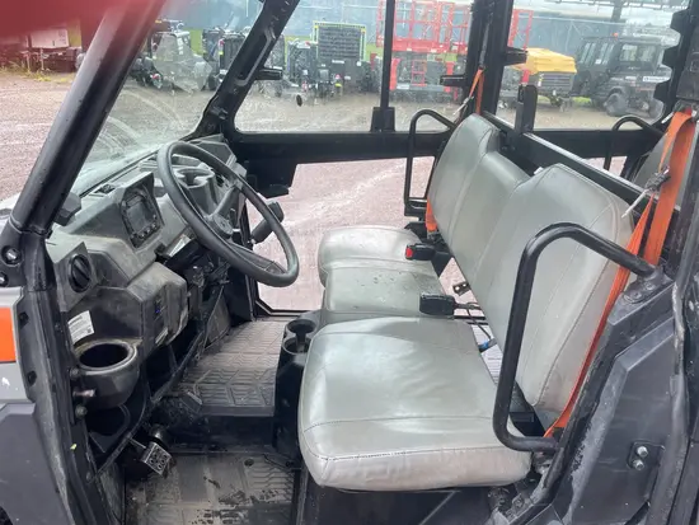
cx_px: 350
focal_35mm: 26
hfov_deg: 67.3
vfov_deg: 53.1
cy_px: 262
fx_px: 525
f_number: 1.6
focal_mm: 4.2
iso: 32
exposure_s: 1/584
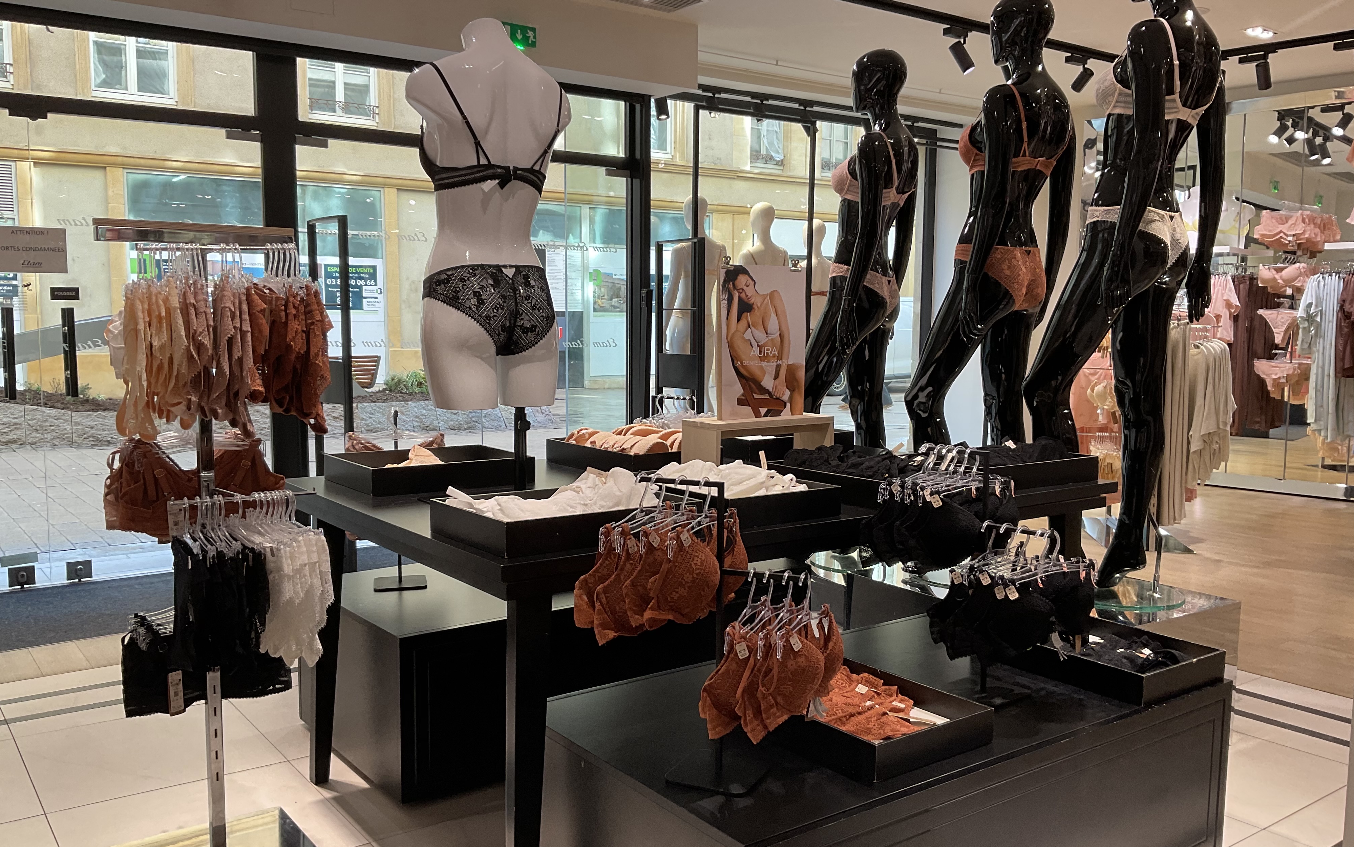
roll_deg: +1.1
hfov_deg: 61.2
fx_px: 1144
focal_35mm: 31
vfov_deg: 40.6
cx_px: 681
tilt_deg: -6.5
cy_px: 437
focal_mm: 3
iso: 40
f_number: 1.8
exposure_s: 1/100
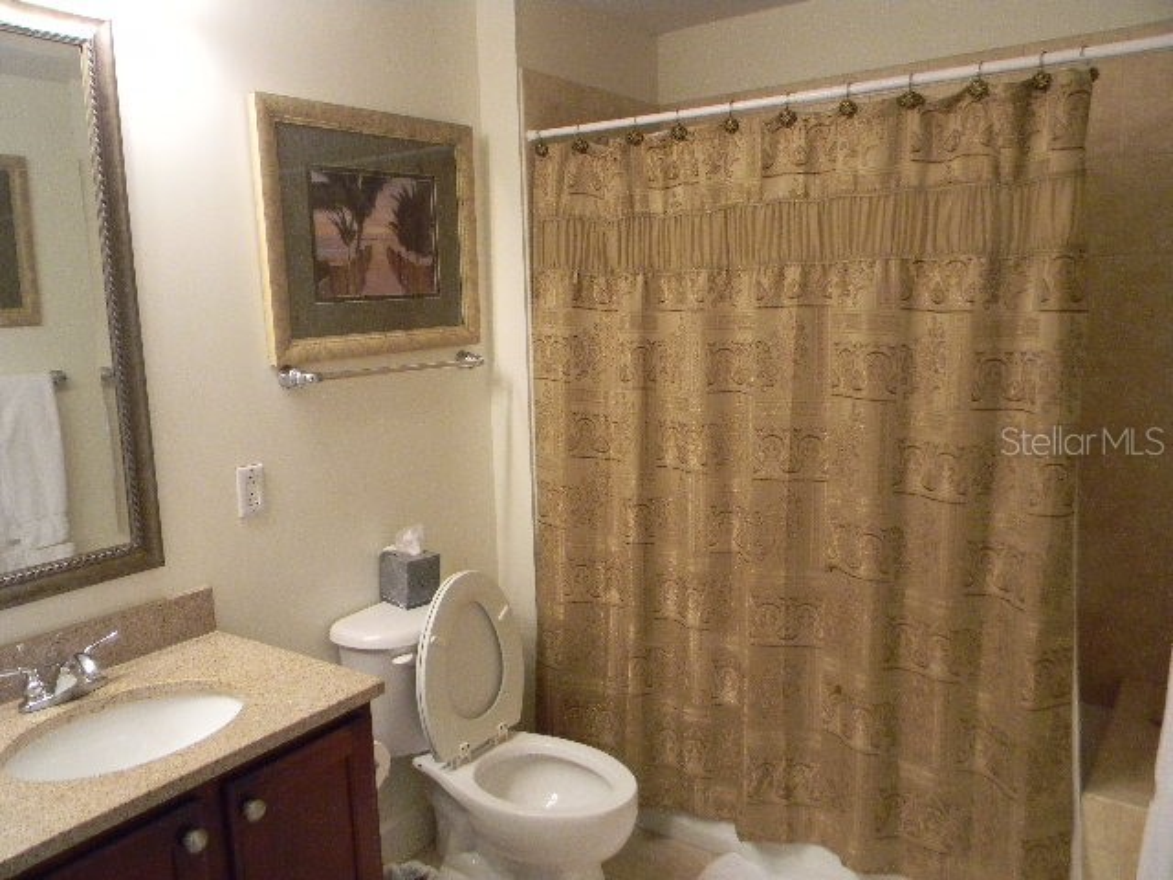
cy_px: 440
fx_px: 949
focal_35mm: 28
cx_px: 586
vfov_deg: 49.7
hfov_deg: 63.4
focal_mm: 5
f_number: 3.5
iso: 400
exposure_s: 1/34.7
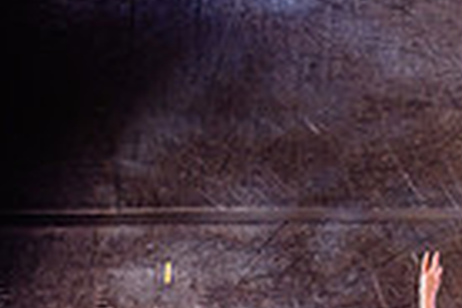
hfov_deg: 14.5
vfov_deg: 12.2
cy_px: 311
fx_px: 1424
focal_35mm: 111
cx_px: 985
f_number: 2.8
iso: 1600
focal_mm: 24
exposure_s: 1/250
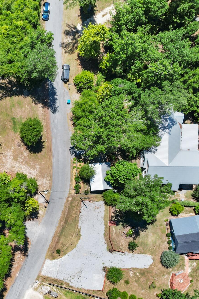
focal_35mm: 50
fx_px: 415
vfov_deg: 39.1
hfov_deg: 24.8
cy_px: 200
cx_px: -29
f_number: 2.8
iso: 110
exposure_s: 1/1000
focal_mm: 8.38
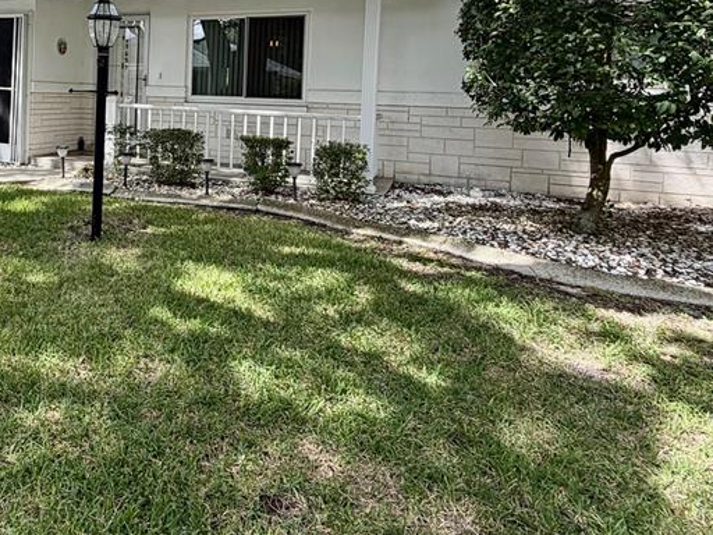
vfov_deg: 47.3
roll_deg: -1.1
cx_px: 150
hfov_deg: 58.9
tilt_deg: -2.5
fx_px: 577
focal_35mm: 28
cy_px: 114
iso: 50
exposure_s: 1/331
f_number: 2.2
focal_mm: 2.22
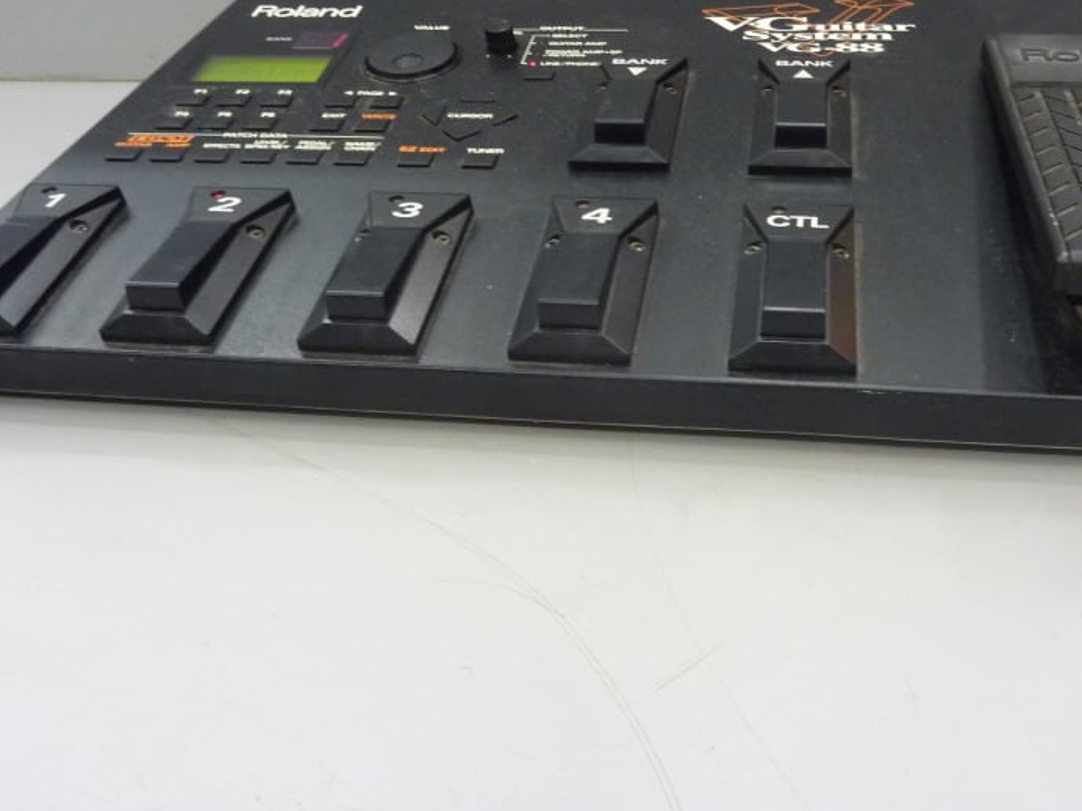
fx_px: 1157
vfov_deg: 38.1
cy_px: 255
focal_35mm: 37
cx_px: 640
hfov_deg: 49.9
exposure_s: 1/30
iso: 320
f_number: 3.3
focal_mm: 4.1
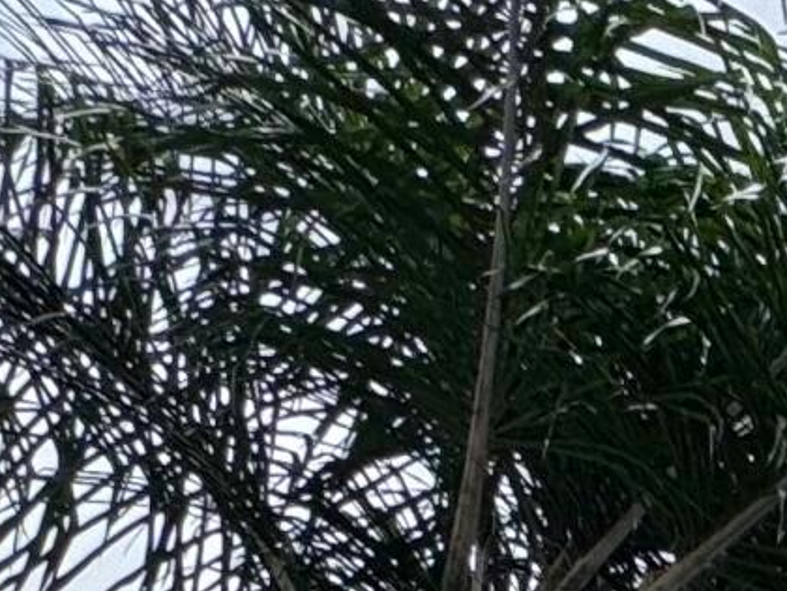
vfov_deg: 9.2
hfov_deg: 15.0
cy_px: 2075
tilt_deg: +29.5
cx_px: 1681
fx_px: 2274
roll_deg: -6.5
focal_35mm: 100
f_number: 2.2
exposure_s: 1/1395
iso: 40
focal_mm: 2.22
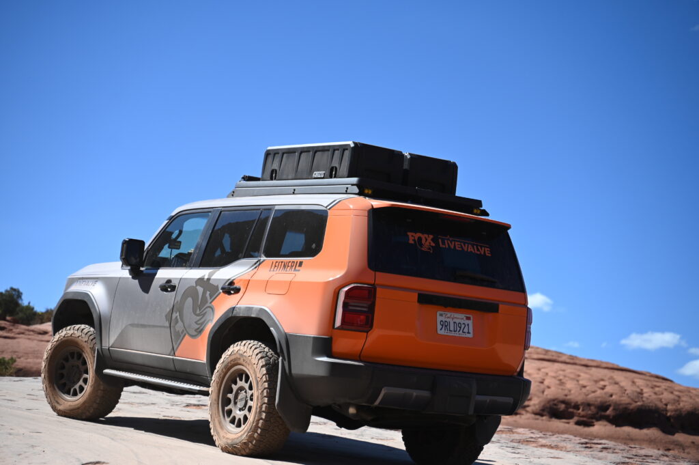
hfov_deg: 27.0
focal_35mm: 75
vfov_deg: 18.2
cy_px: 232
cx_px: 350
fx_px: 1455
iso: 200
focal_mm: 75
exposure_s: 1/4000
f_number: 2.8
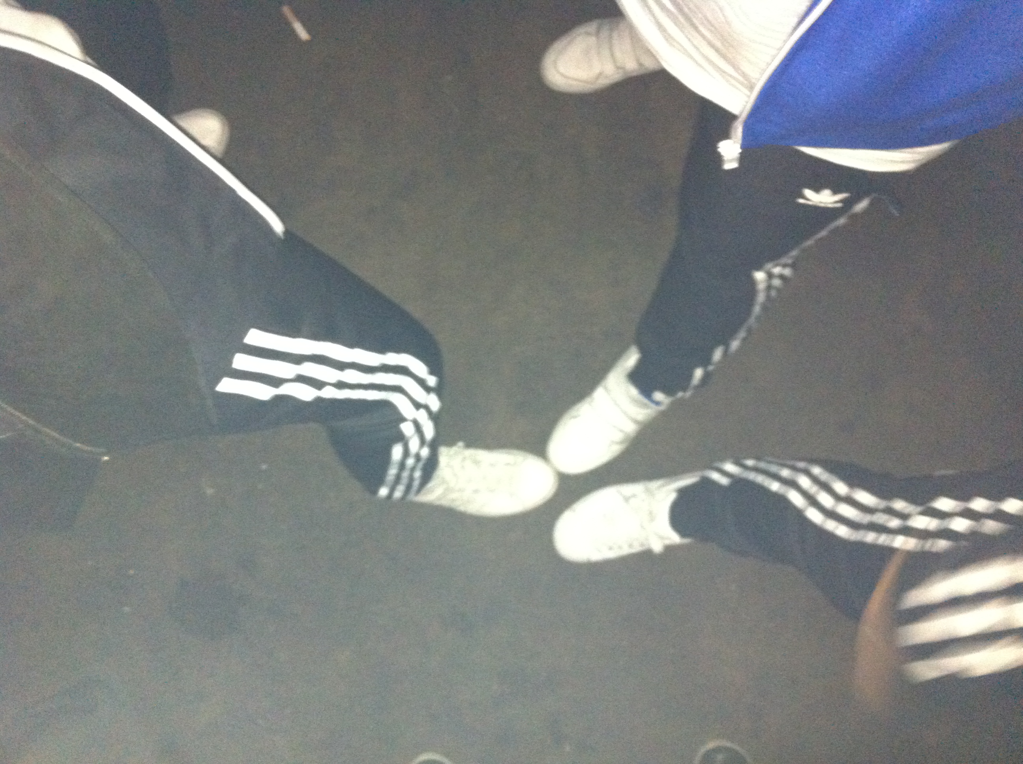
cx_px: 512
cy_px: 382
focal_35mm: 35
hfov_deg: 52.7
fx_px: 1033
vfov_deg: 40.6
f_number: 2.8
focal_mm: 3.85
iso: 640
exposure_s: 1/15
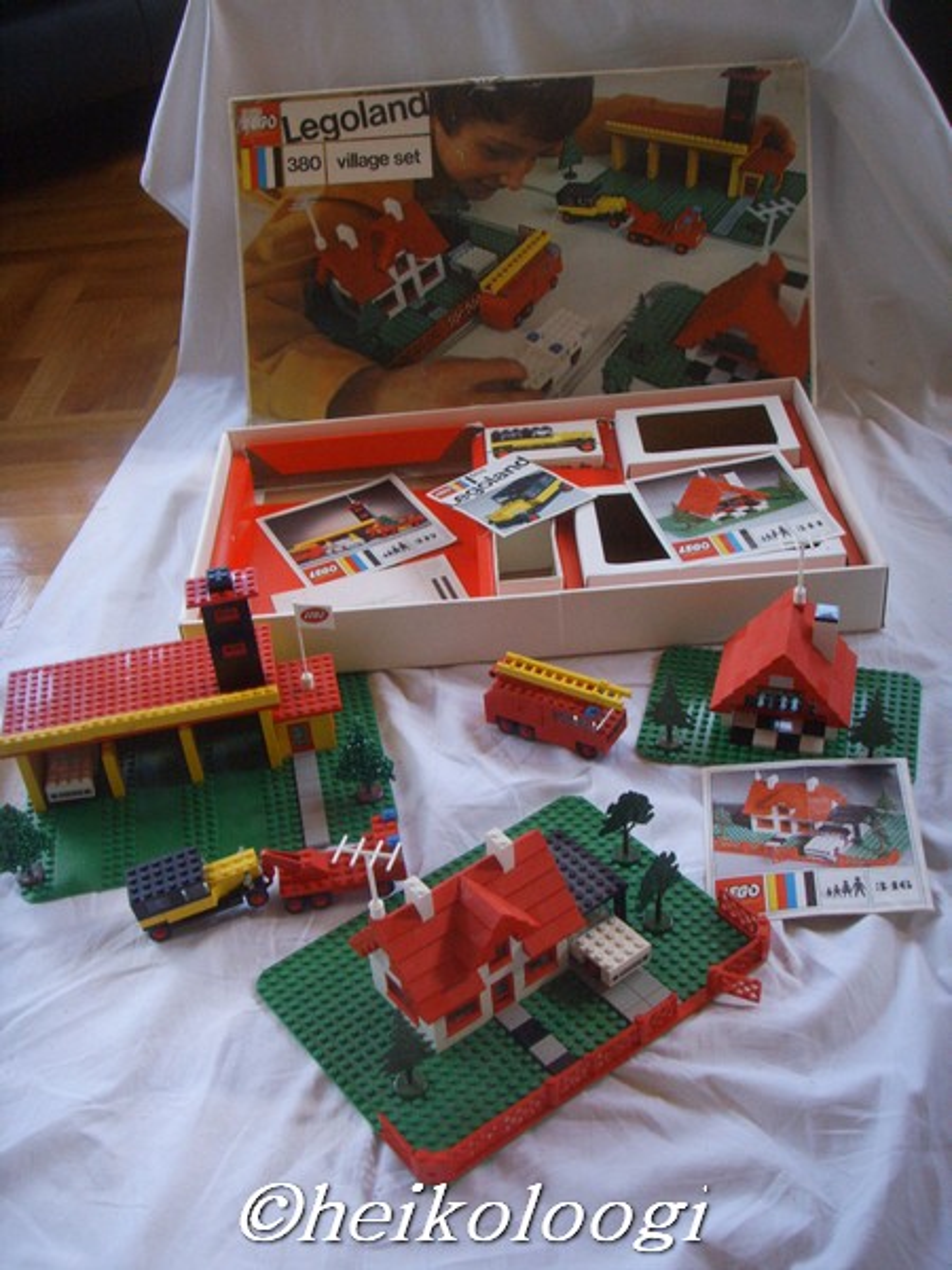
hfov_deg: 36.8
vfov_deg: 47.9
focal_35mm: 39
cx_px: 476
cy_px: 635
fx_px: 1430
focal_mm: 6.6
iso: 152
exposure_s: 1/45
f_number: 3.5
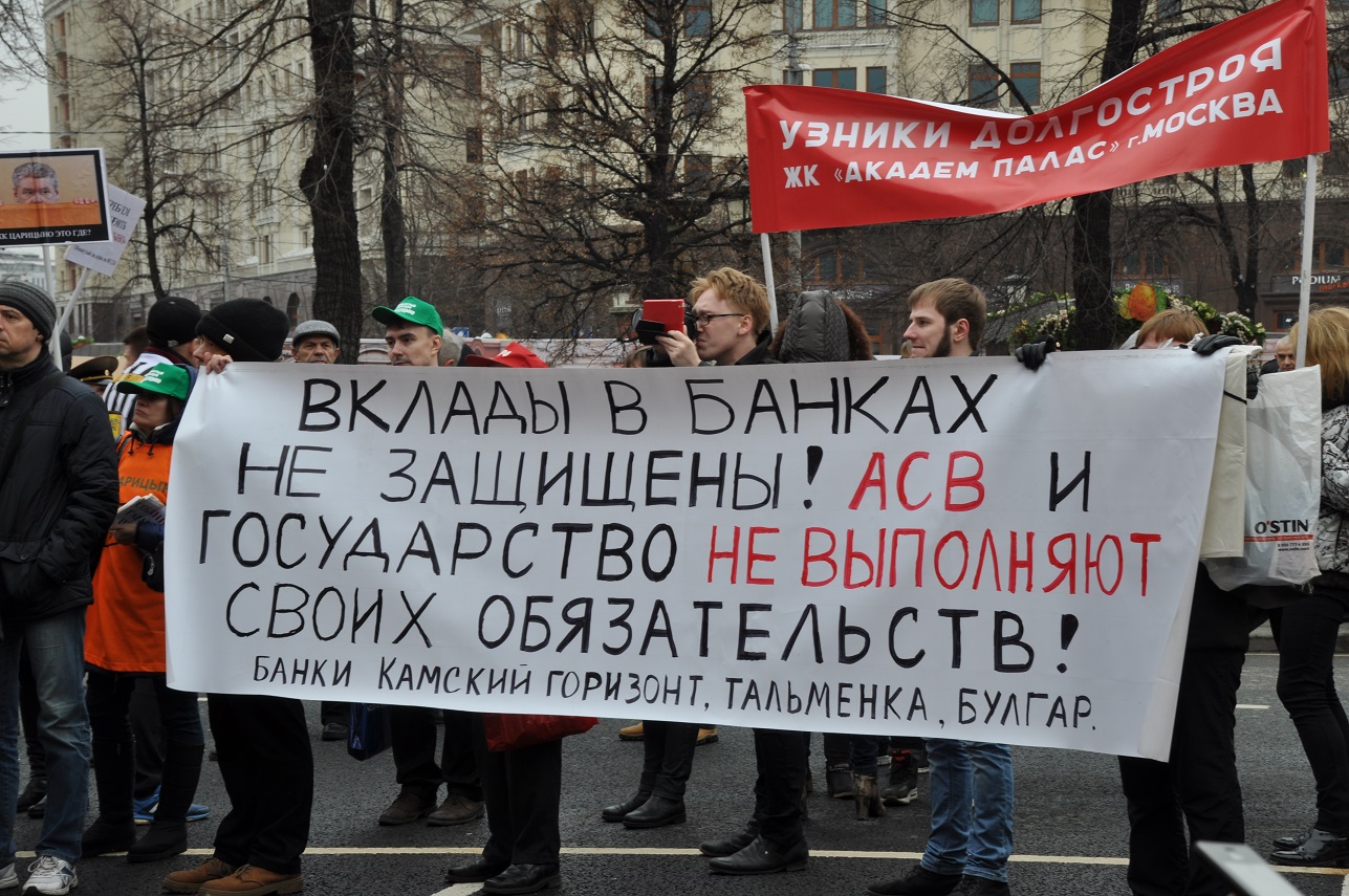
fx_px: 2919
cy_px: 448
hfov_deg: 26.0
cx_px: 674
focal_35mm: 78
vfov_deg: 17.5
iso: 200
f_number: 8
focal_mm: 52
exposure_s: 1/60
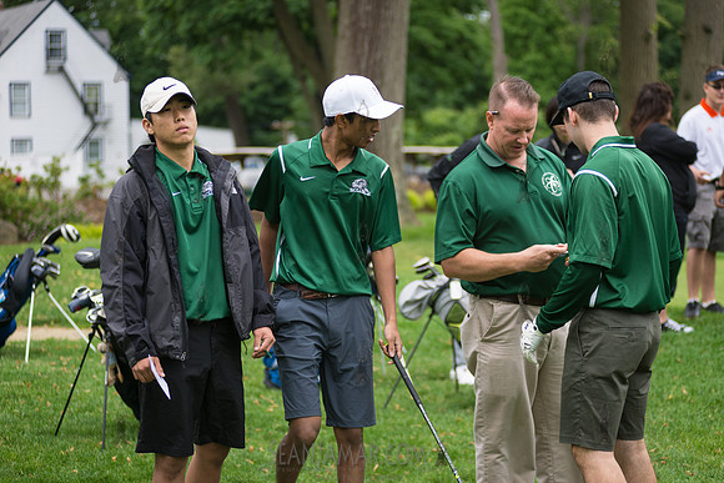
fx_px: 1609
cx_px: 362
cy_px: 242
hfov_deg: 25.4
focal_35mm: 80
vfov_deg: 17.1
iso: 320
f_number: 2.8
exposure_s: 1/1000
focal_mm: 80
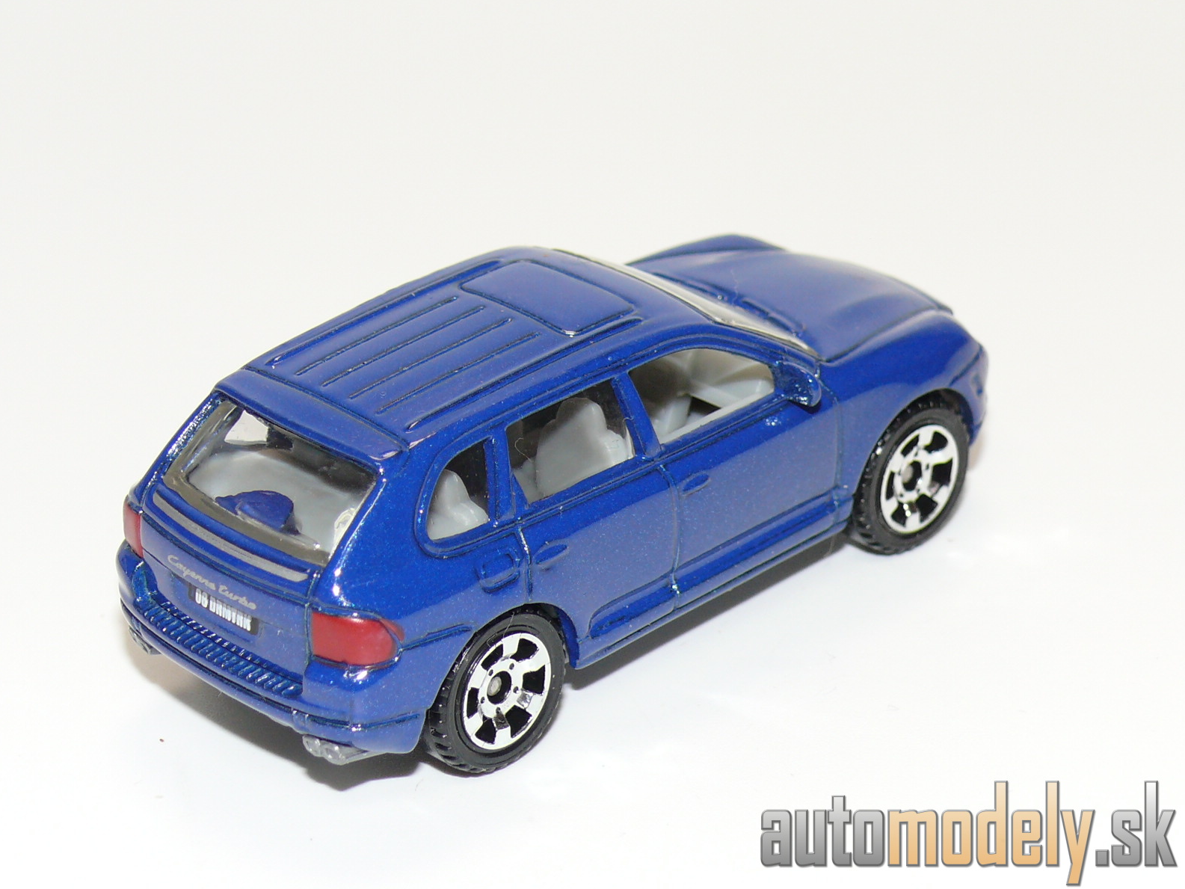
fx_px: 3629
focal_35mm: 106
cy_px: 446
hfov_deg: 18.5
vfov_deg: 14.0
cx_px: 588
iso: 100
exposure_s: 1/30
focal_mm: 13.7
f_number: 4
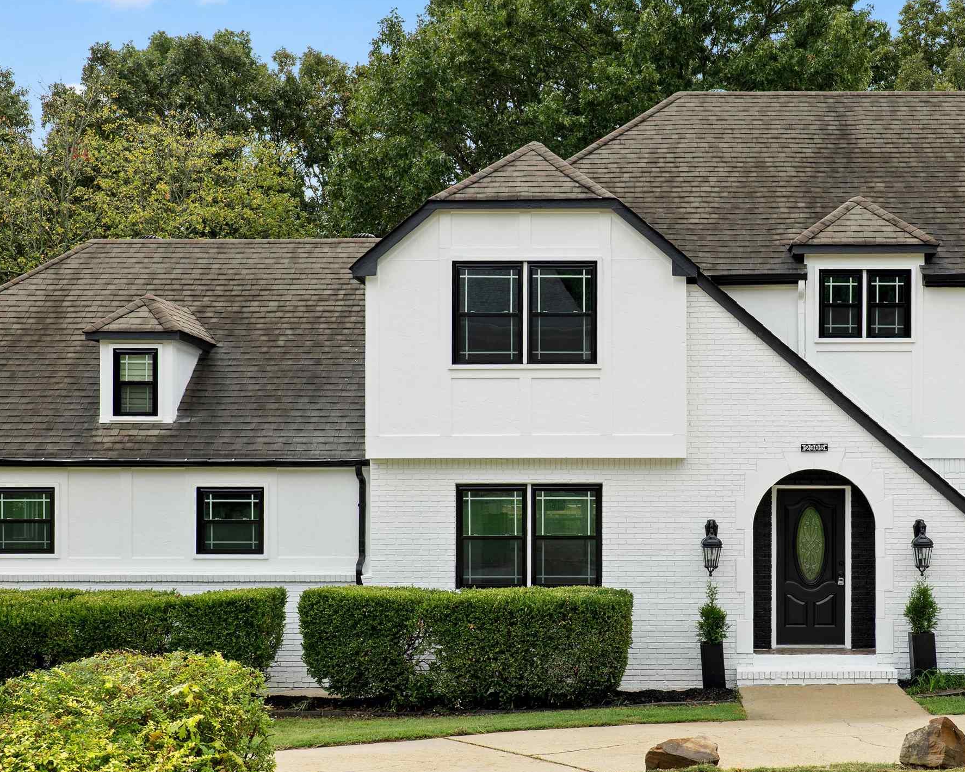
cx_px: 667
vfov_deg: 29.0
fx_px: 1485
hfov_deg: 35.5
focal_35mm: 52
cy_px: 484
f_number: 9
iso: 100
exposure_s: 1/80
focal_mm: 32
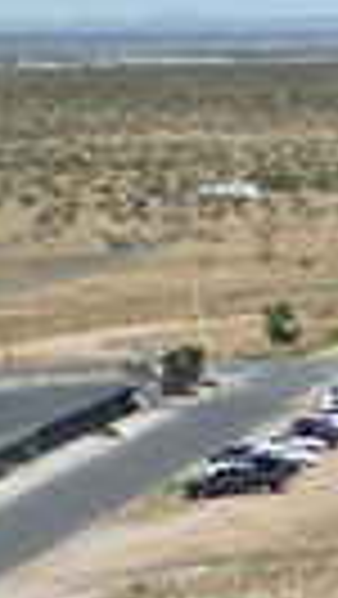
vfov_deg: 9.9
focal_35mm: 202
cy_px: 1214
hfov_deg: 4.4
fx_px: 3212
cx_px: 2145
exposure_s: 1/3200
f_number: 1.7
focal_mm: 6.72
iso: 110
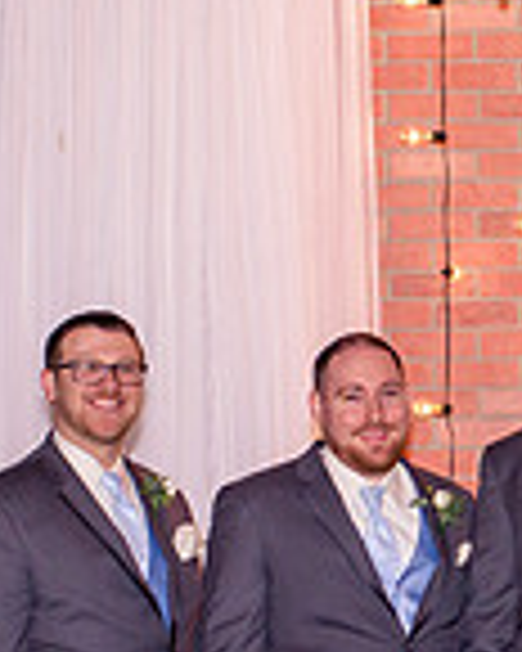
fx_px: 3804
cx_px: 648
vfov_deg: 9.8
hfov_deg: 7.8
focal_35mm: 197
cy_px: 555
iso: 250
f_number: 2.8
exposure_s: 1/250
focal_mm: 35
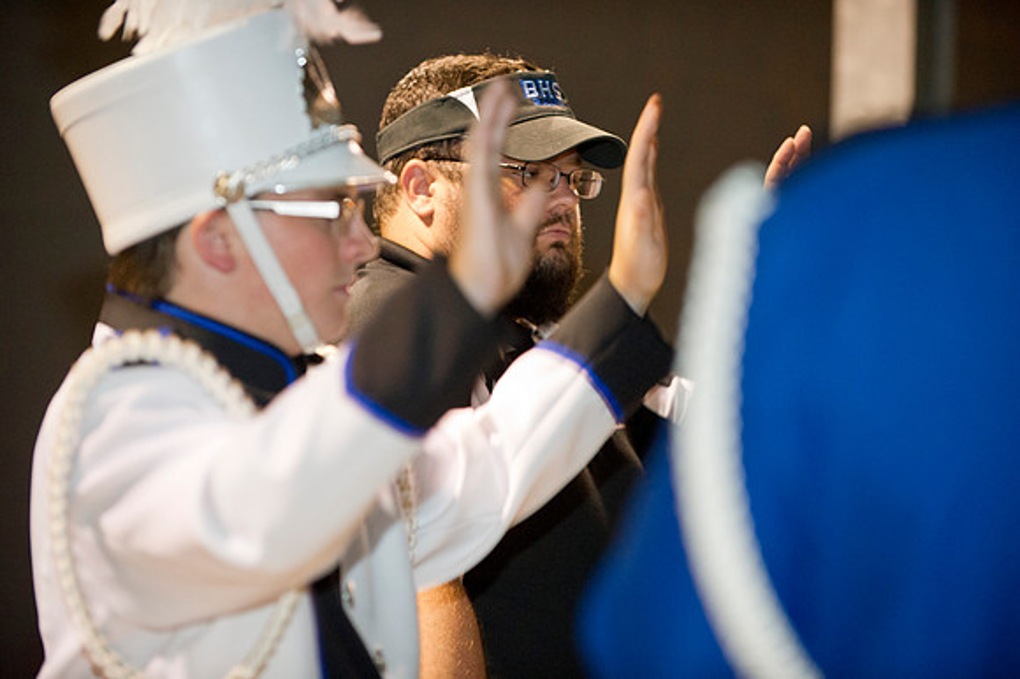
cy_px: 340
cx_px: 510
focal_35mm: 135
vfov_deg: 10.1
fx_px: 3823
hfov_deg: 15.2
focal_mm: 135
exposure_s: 1/60
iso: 4000
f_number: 2.8
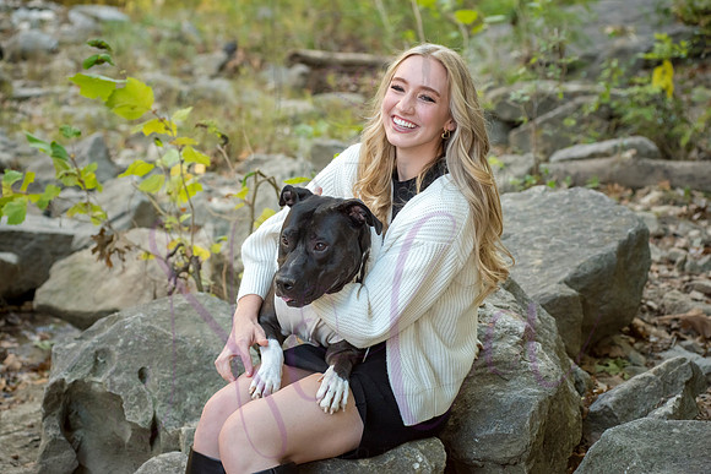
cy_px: 237
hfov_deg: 25.4
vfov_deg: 17.1
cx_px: 356
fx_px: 1580
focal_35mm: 80
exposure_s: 1/400
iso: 800
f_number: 5
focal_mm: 80
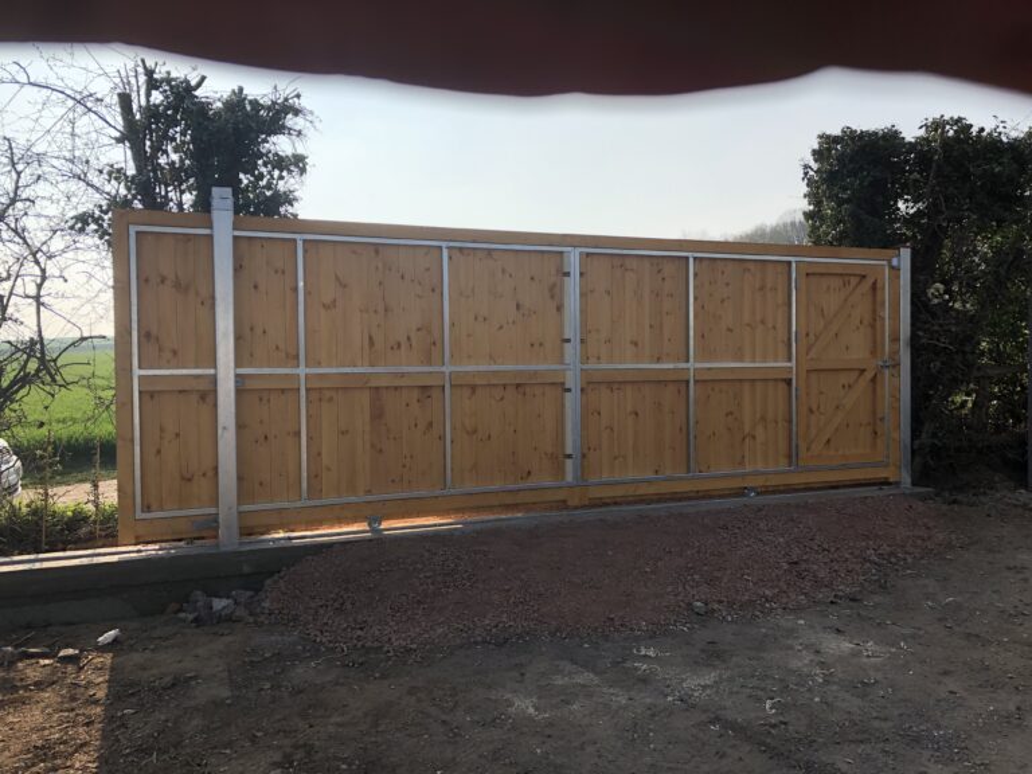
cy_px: 387
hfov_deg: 63.4
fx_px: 835
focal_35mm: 28
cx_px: 516
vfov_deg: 49.7
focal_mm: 3.99
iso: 20
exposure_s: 1/1715
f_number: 1.8
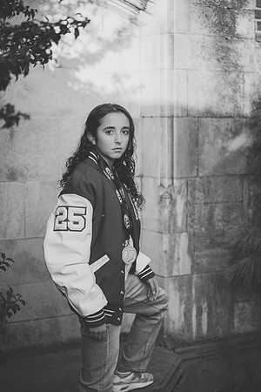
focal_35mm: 70
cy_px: 196
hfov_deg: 19.5
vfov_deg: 28.8
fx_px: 761
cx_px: 130
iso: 280
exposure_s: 1/250
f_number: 2.8
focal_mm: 70
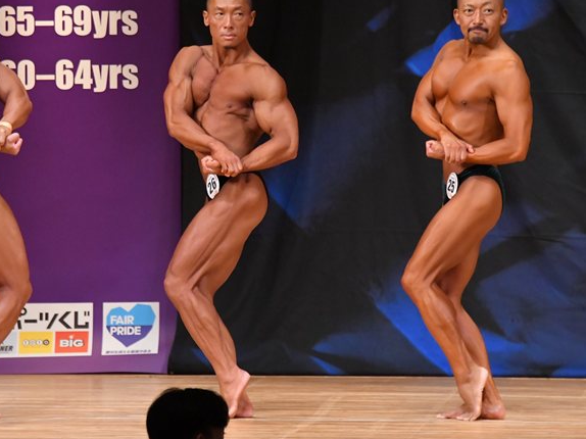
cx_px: 204
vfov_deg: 4.0
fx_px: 6261
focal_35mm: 370
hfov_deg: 5.4
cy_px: 179
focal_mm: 190
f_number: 5.6
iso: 5600
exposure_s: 1/400
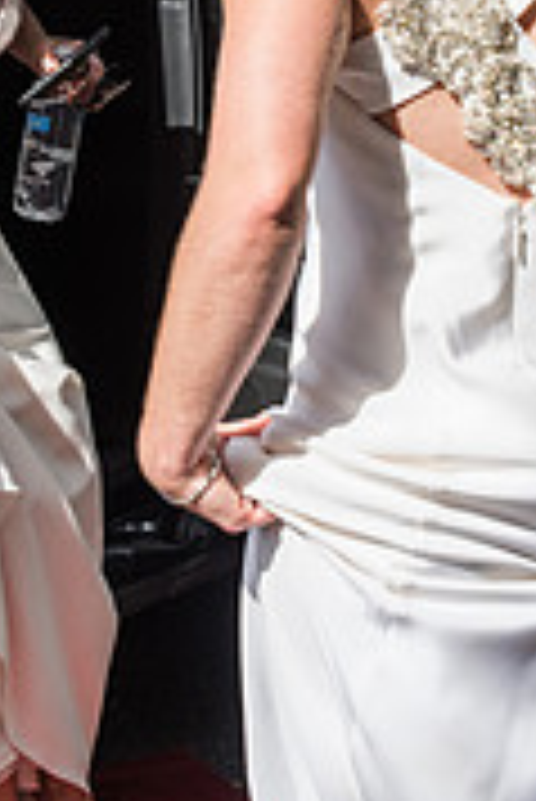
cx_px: 203
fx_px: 2474
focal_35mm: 111
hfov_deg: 12.4
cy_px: 117
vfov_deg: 18.2
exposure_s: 1/1000
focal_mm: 44
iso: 200
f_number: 7.1
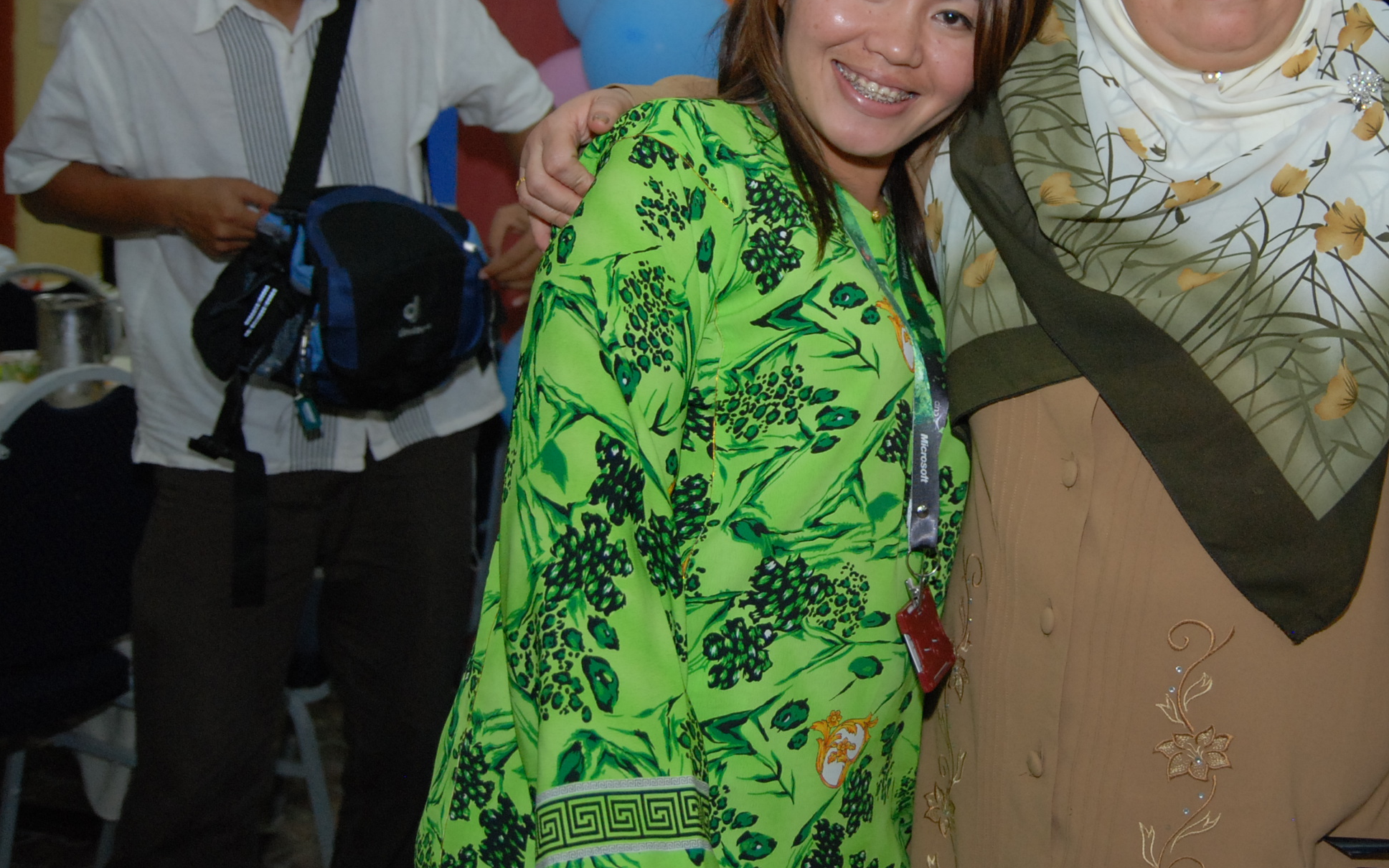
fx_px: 2082
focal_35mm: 55
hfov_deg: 36.4
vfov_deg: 23.4
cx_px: 969
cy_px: 246
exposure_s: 1/80
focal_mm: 24
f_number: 2.8
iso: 500
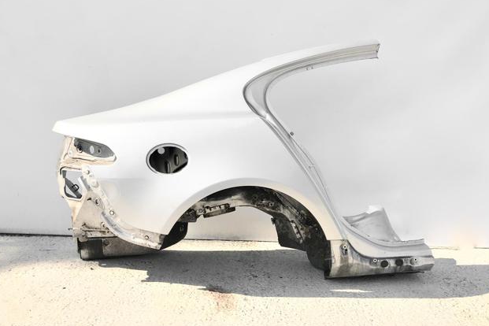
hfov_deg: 61.9
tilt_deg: -5.4
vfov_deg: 43.5
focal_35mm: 30
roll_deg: -1.1
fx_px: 407
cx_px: 246
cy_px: 146
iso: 20
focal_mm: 3.99
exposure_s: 1/1715
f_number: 1.8
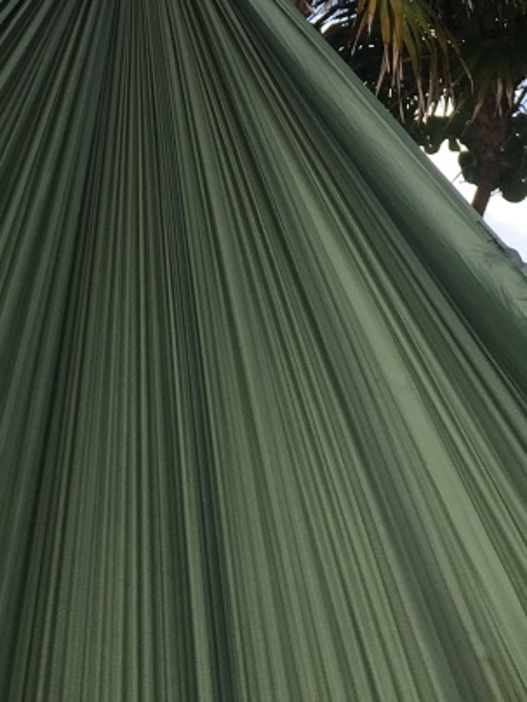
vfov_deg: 18.4
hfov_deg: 15.1
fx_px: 1989
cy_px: -262
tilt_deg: +19.3
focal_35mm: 98
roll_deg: -3.8
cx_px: 250
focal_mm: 4.15
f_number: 2.2
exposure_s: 1/686
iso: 25
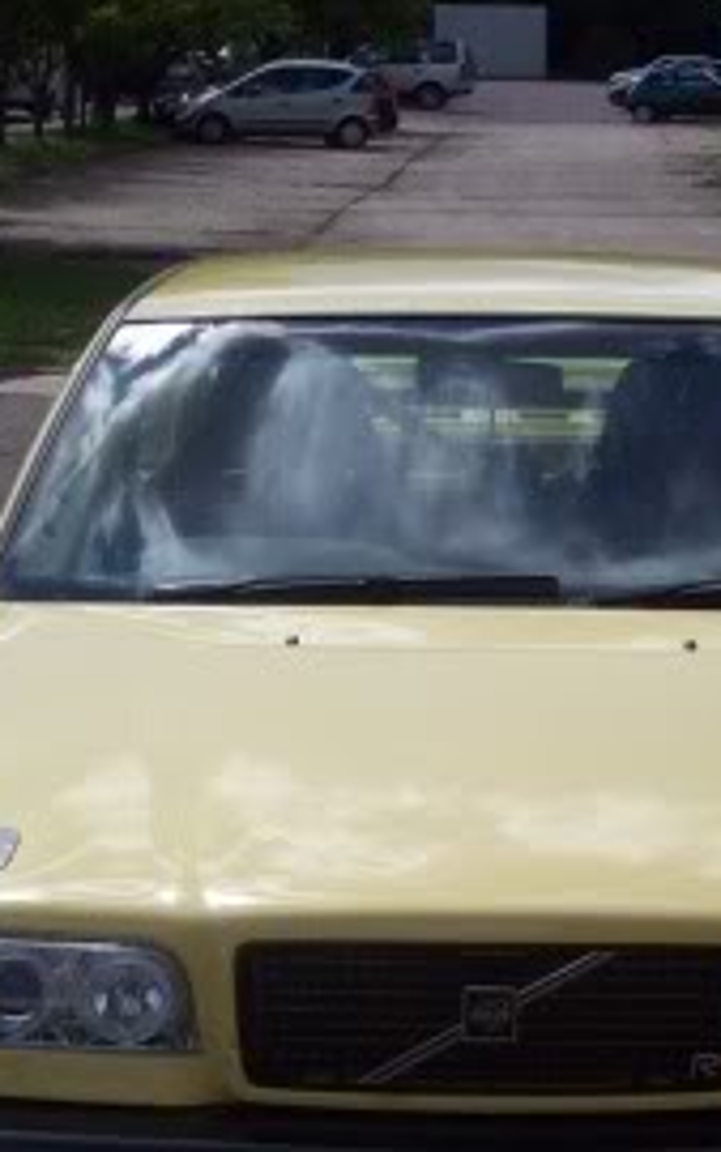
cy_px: 691
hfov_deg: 11.2
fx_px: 3643
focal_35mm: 116
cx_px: 631
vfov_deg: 18.0
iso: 80
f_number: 5.6
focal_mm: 6.2
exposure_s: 1/898
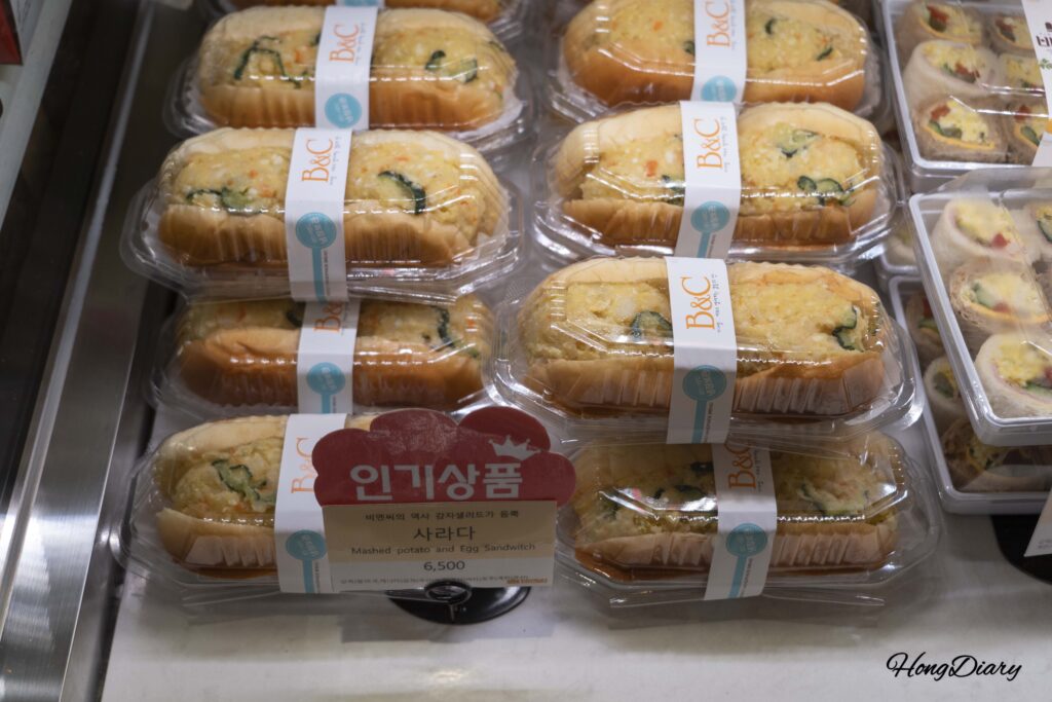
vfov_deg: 33.4
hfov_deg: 48.5
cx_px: 526
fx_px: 1169
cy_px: 351
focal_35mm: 40
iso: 500
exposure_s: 1/160
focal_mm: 40
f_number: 5
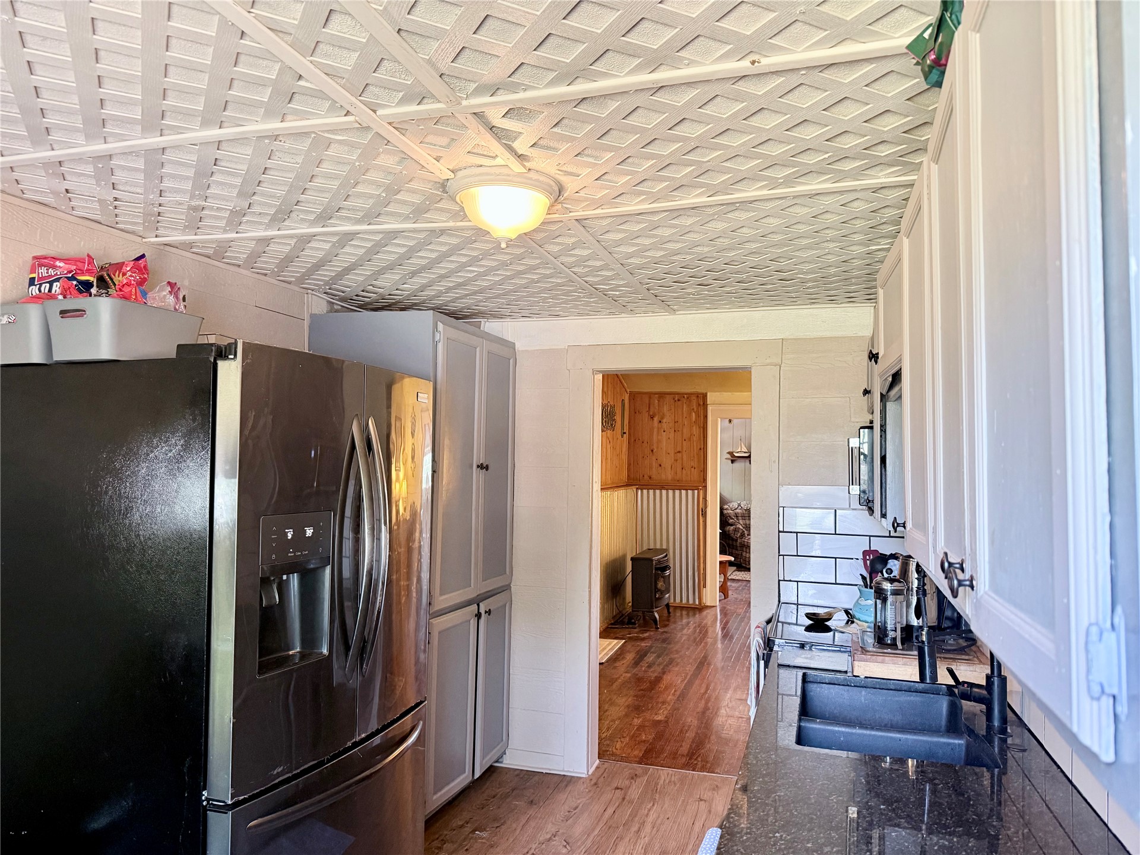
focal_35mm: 24
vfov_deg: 56.8
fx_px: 790
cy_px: 428
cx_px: 570
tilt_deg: +2.9
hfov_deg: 71.6
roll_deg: -0.8
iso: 320
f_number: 1.78
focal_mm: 6.76
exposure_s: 1/60
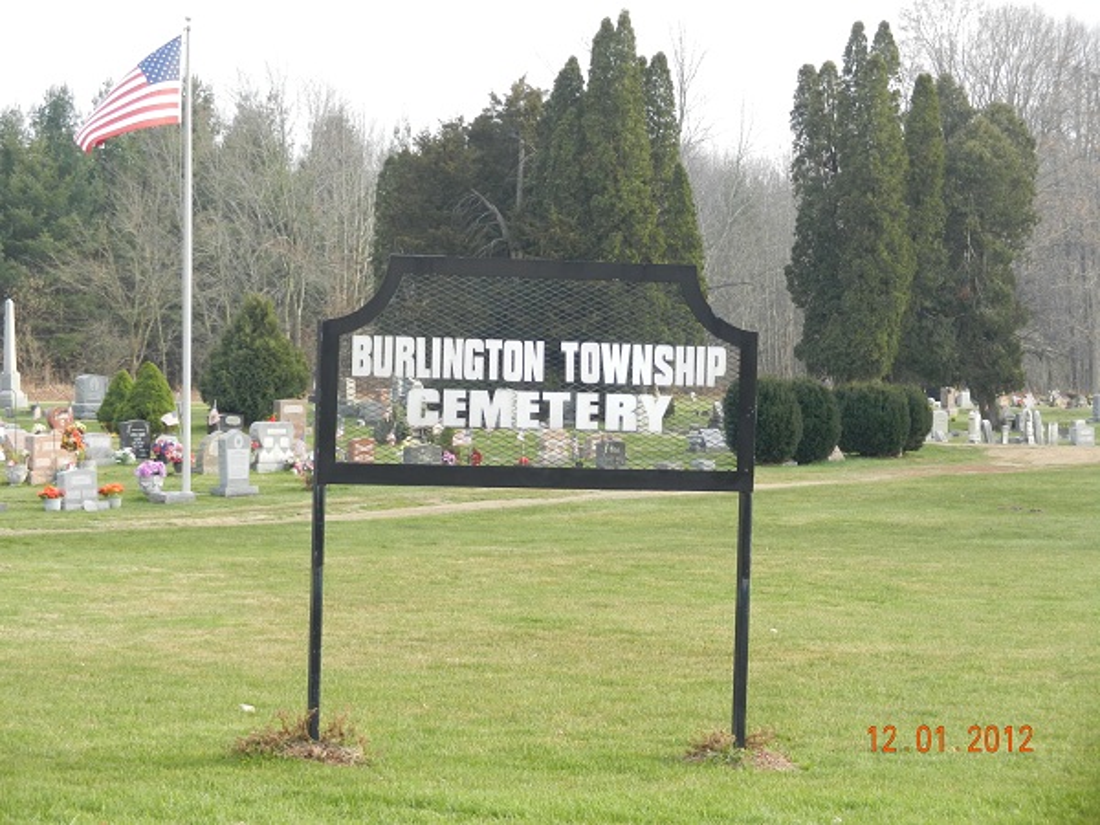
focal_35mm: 106
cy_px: 412
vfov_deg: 14.0
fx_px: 3368
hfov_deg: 18.5
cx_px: 550
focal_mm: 19.1
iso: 160
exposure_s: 1/100
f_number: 5
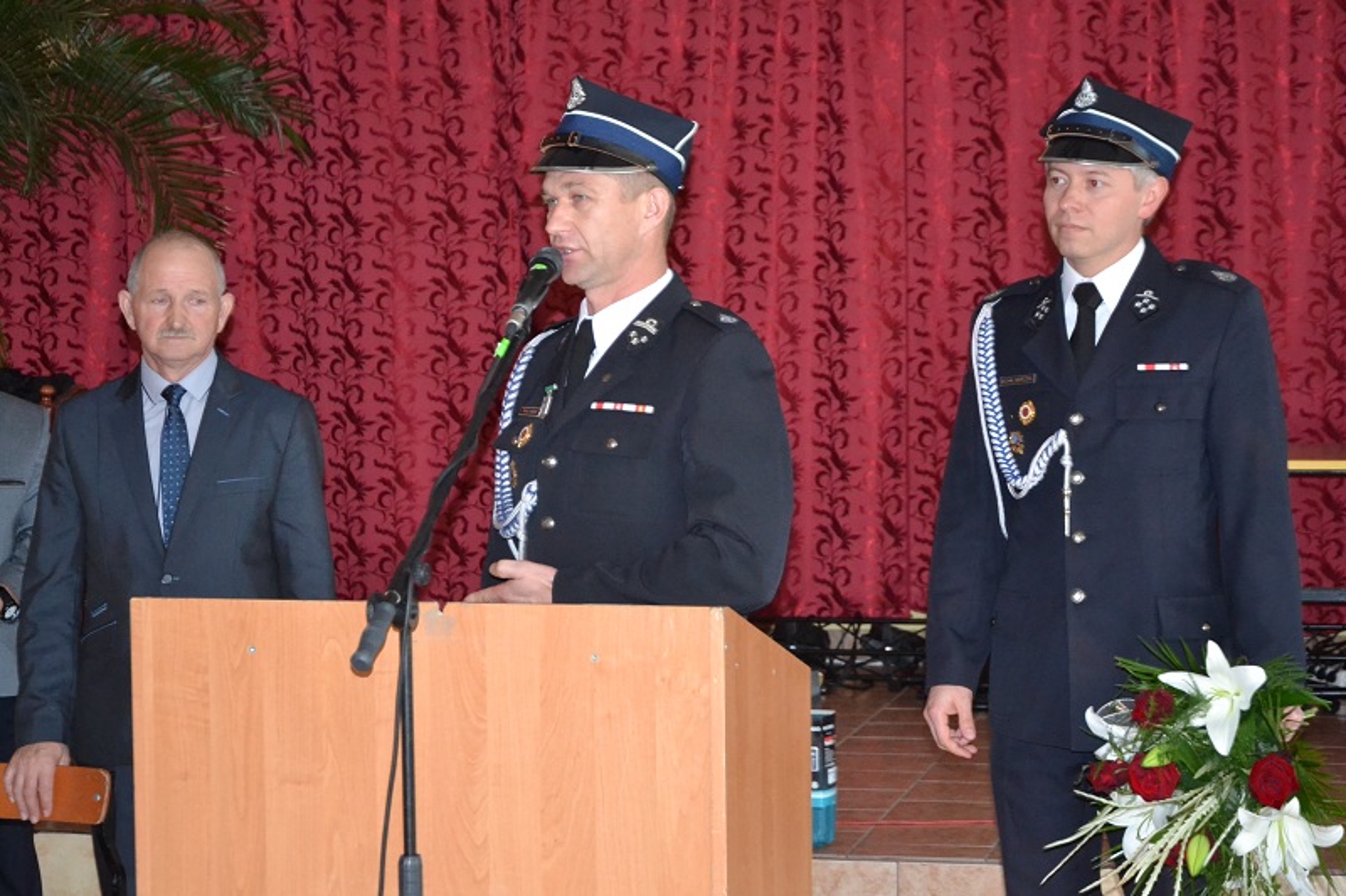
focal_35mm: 78
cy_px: 448
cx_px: 673
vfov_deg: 17.5
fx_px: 2916
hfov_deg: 26.0
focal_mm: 52
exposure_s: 1/60
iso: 3200
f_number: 5
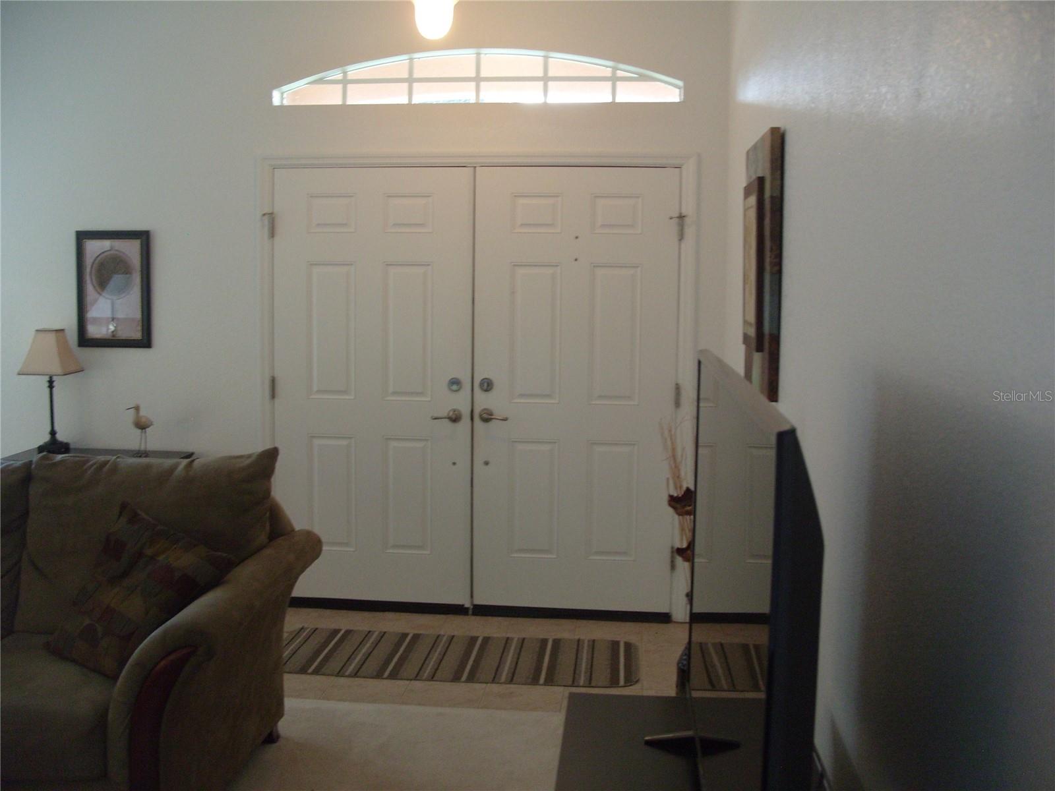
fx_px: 1067
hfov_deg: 52.6
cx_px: 528
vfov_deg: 40.7
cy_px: 396
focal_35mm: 35
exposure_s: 1/30
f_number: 2.8
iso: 200
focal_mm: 7.8
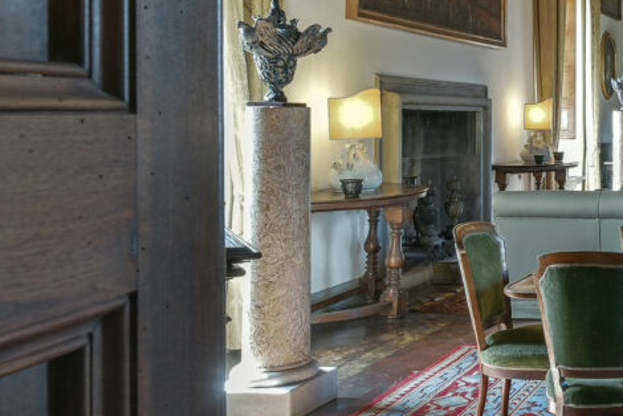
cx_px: 836
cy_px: 133
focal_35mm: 49
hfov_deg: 30.5
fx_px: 848
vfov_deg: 27.4
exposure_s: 1/2
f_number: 8
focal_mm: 15
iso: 100
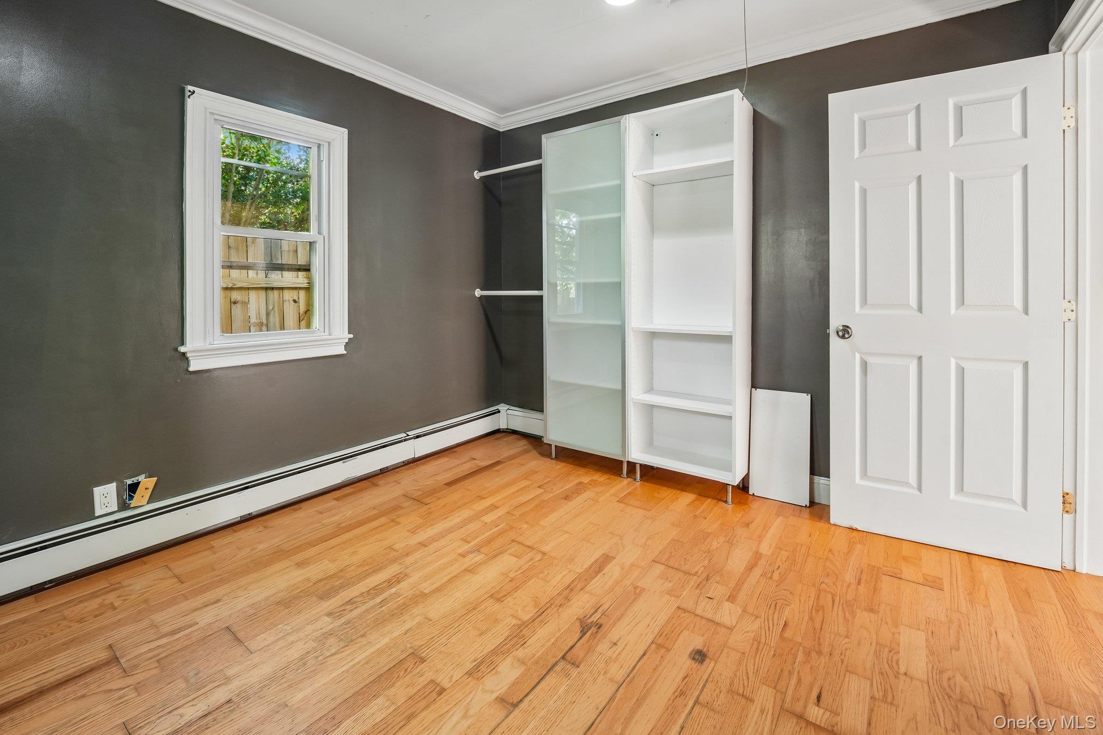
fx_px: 429
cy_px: 368
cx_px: 552
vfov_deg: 81.2
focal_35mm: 14
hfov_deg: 104.3
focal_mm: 14
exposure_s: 1/30
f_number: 7.1
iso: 1000
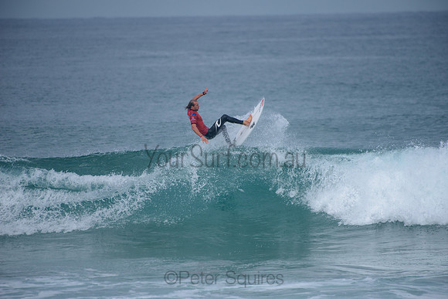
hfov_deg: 4.1
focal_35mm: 500
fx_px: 6223
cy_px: 150
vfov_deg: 2.8
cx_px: 224
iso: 320
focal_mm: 500
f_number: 5.6
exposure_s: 1/2000
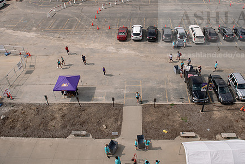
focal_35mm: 31
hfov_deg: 59.9
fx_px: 211
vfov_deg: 42.2
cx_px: 142
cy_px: 66
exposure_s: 1/800
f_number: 4
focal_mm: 24
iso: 64
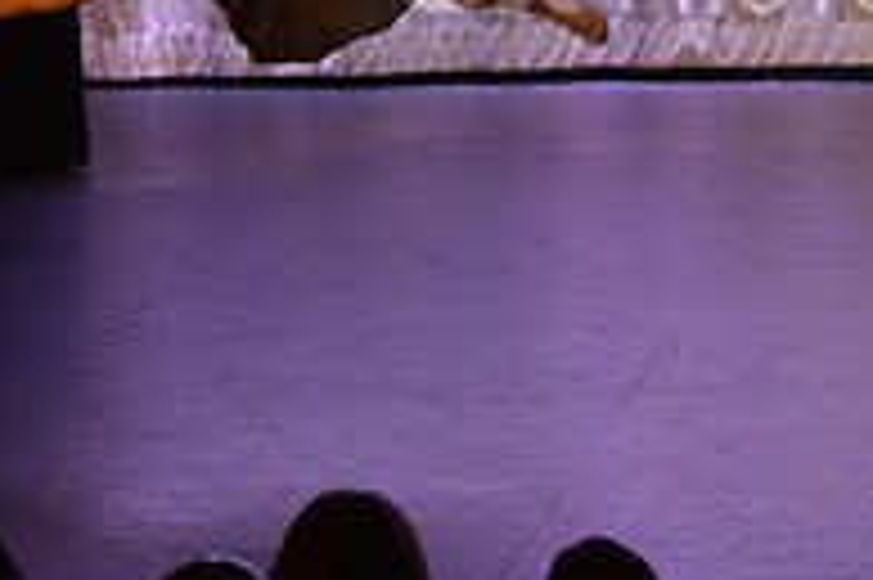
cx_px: 832
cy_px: -43
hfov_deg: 5.6
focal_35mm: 365
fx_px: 8844
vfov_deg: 3.8
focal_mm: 122
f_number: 4
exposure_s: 1/250
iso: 2000
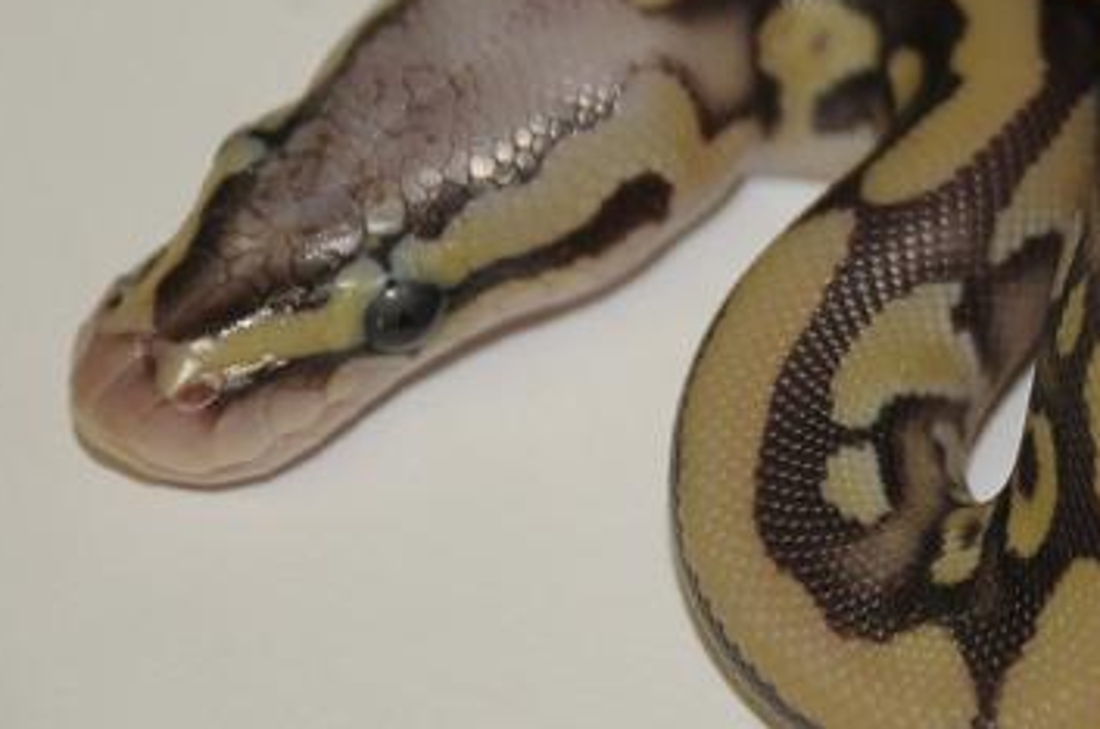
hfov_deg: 5.6
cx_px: 1265
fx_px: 11133
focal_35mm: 365
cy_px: -25
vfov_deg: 3.7
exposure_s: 1/60
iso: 200
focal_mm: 100
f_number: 5.6
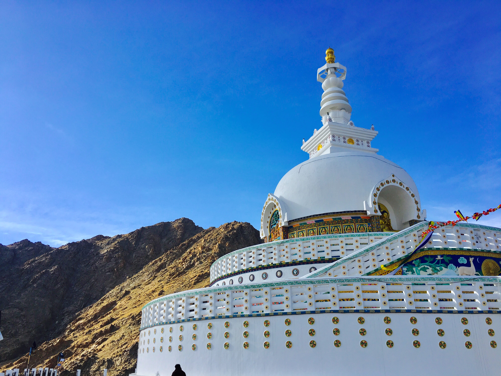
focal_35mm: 29
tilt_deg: +21.9
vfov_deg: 48.2
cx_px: 250
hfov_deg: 61.7
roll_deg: -0.5
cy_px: 188
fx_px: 420
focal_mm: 4.15
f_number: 2.2
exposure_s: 1/1538
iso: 25
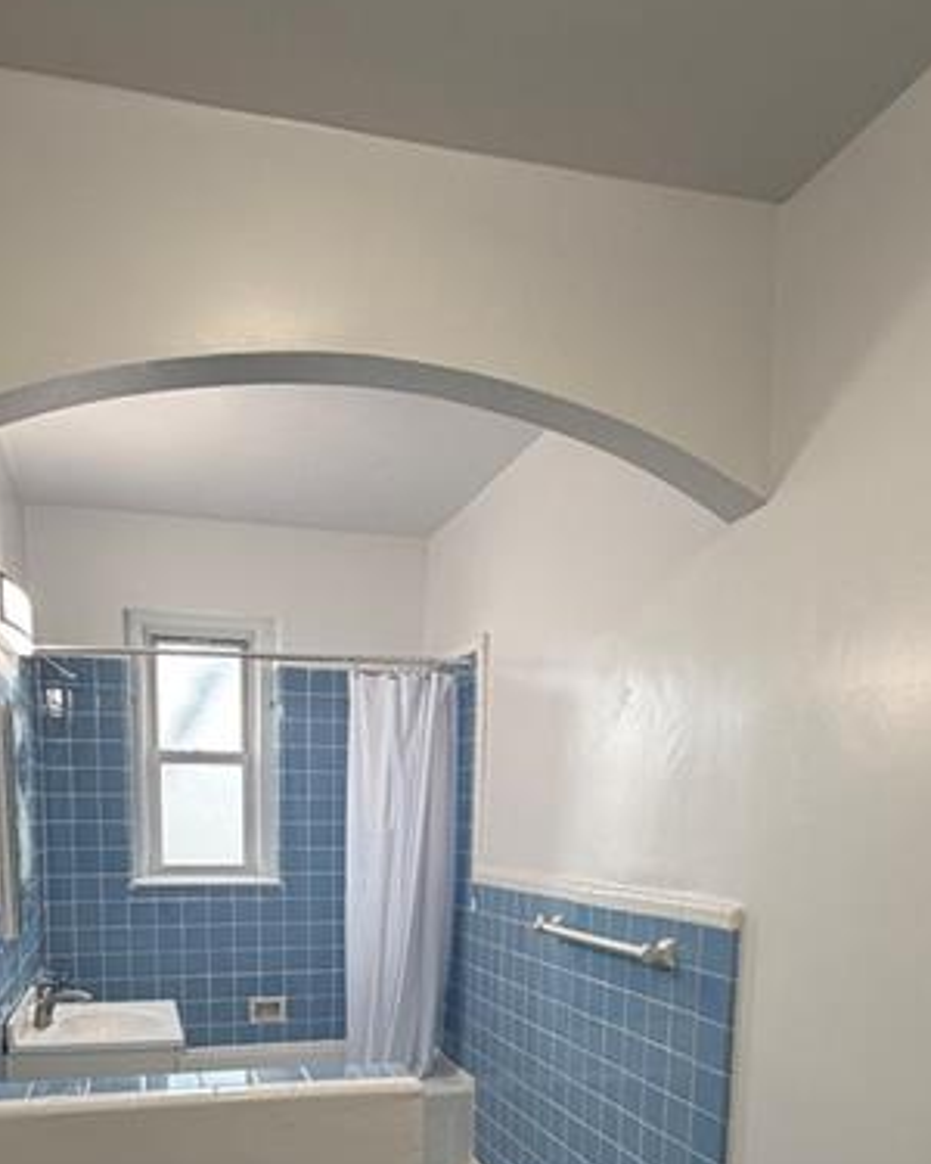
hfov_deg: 51.3
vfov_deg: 57.0
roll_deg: -0.5
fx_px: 964
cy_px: 953
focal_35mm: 28
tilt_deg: -9.8
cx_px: 394
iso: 160
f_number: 2.2
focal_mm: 2.22
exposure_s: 1/120
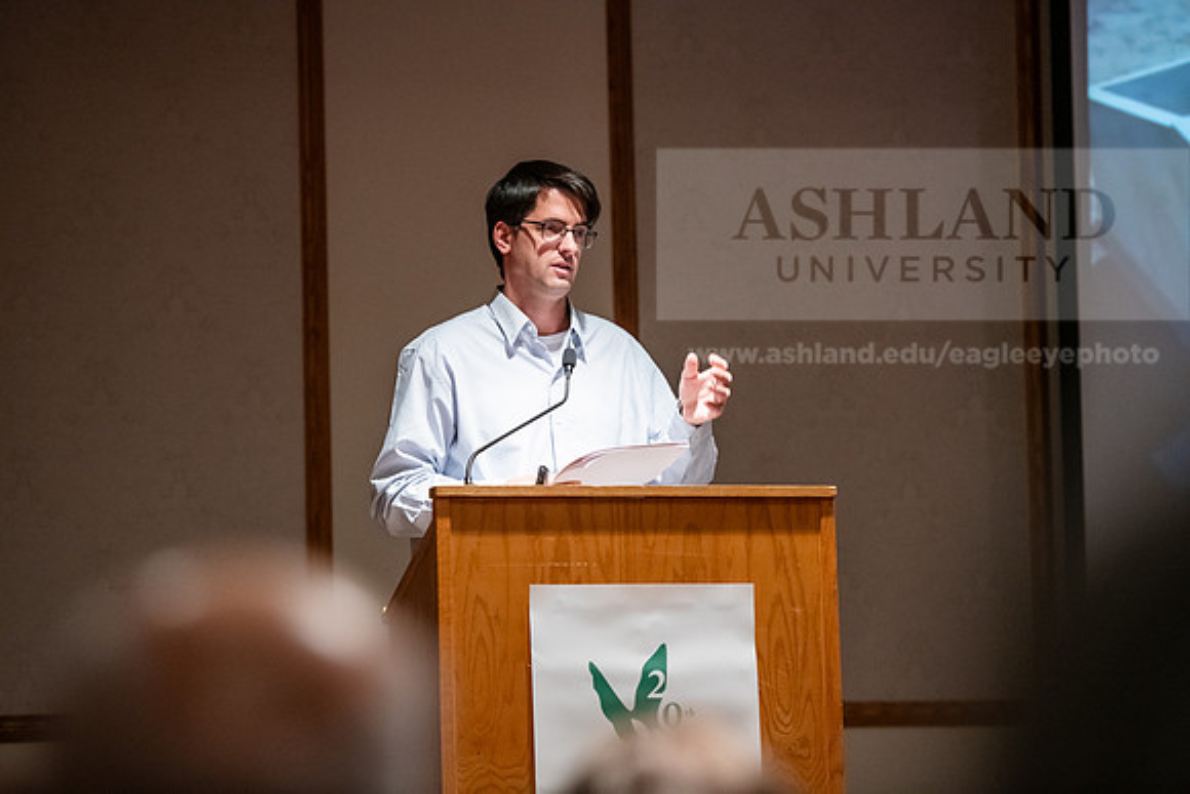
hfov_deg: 14.7
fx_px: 4629
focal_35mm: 140
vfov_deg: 9.8
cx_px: 595
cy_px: 397
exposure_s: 1/200
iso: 4000
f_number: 3.2
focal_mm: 140
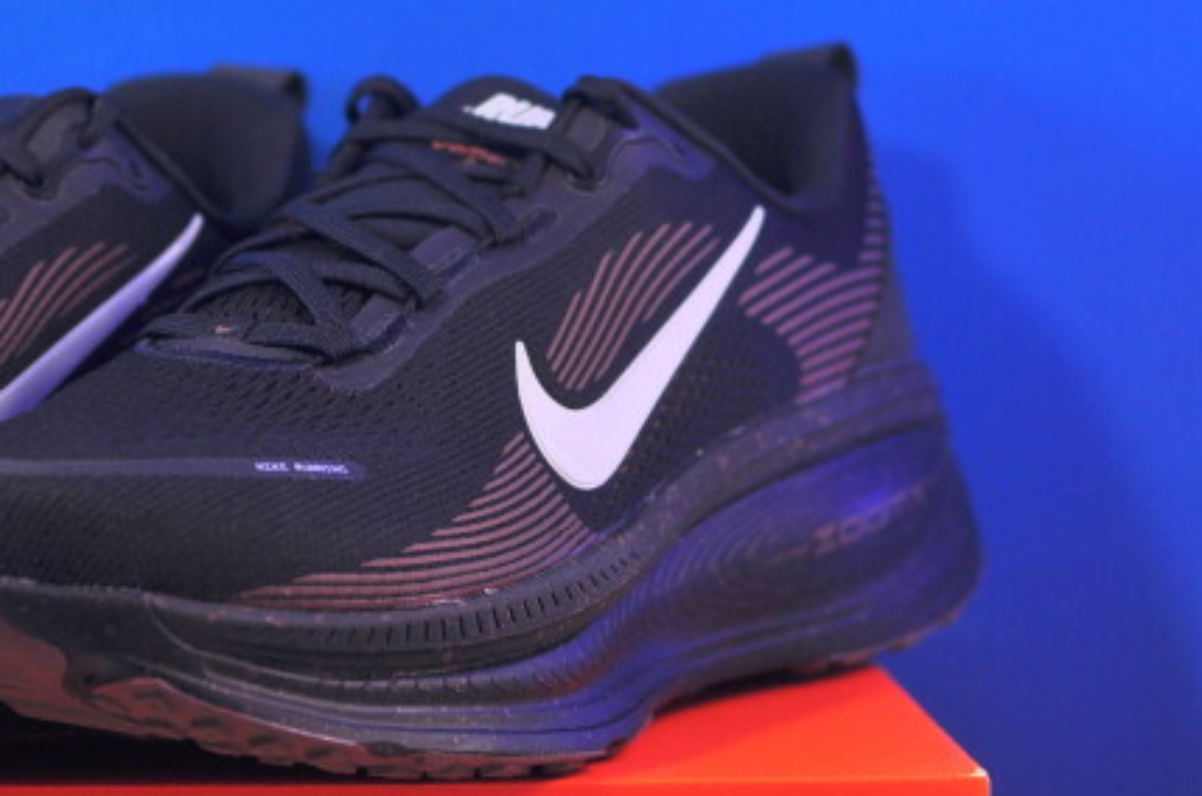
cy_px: 161
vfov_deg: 9.7
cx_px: 154
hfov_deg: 14.6
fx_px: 4664
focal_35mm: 140
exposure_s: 1/320
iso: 250
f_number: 2.5
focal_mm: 50
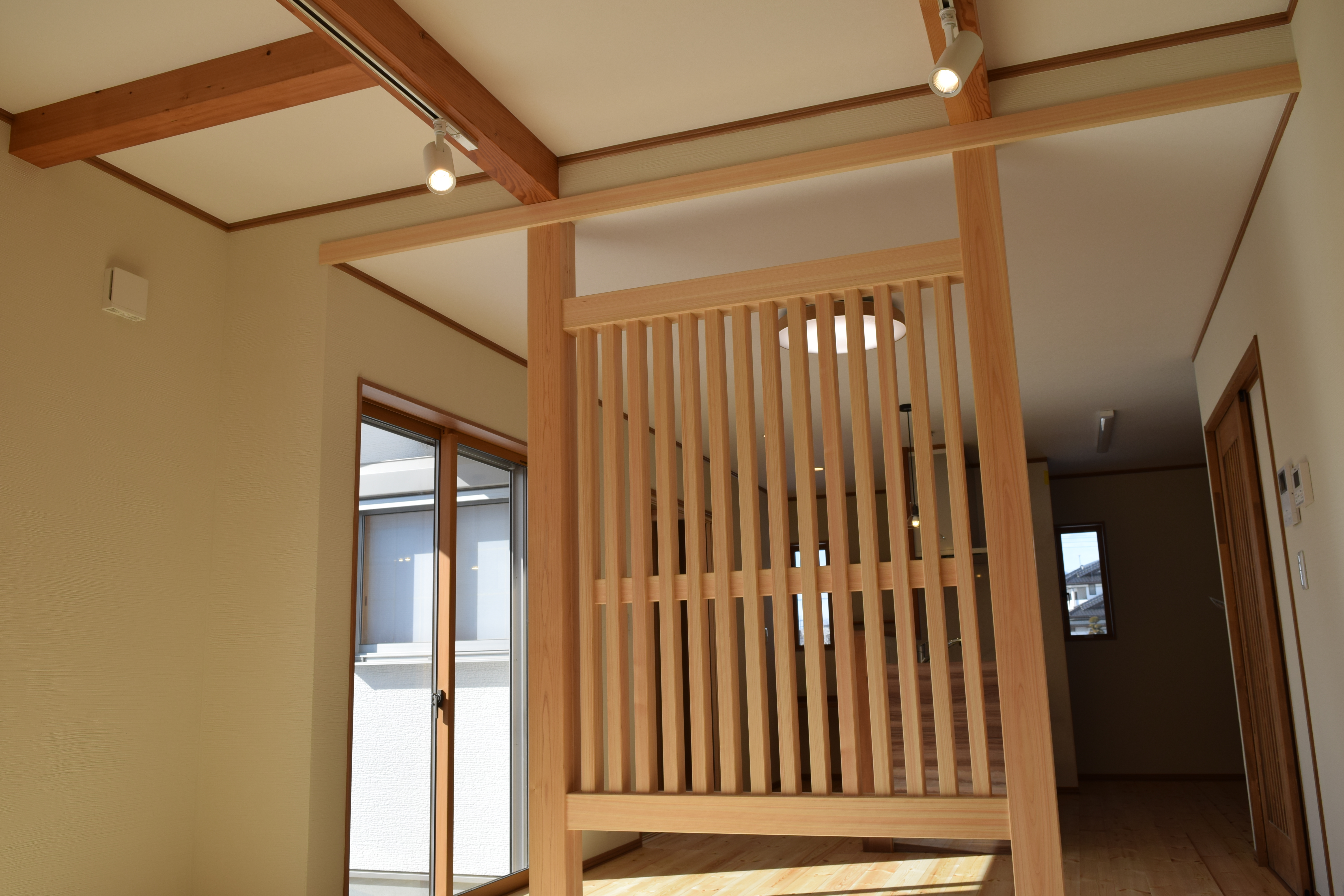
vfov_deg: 43.6
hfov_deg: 61.9
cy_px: 448
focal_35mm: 30
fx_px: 1120
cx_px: 672
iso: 200
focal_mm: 20
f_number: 8
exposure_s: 1/500
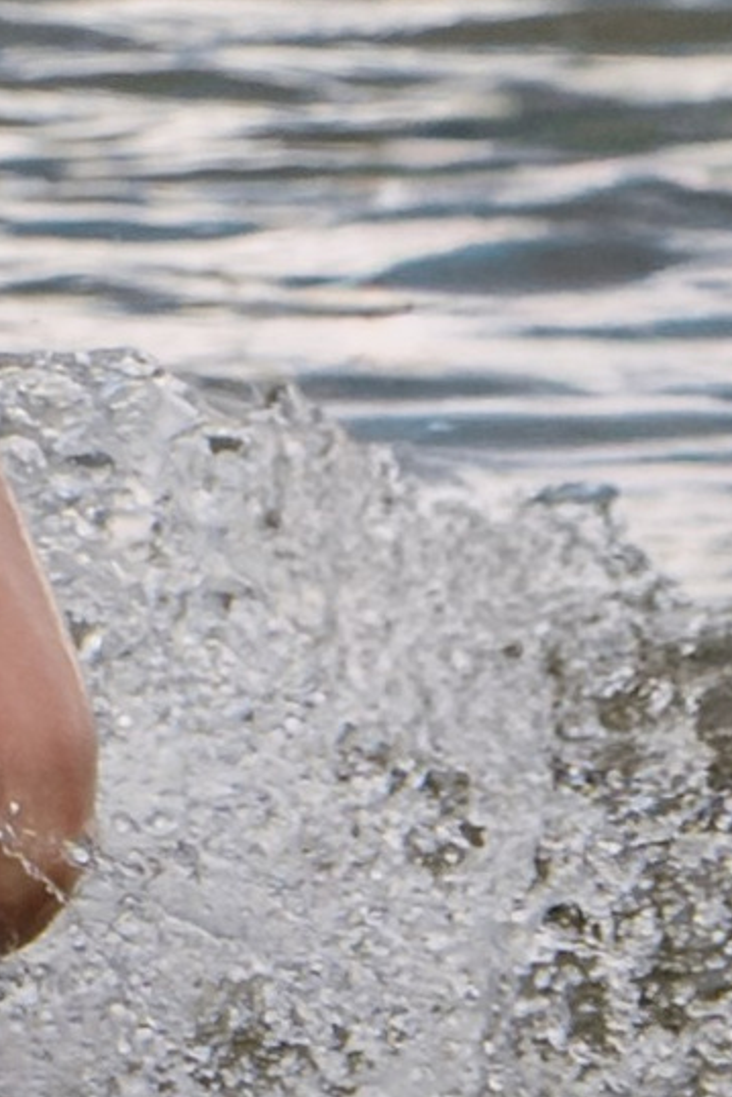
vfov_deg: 0.3
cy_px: 387
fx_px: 197193
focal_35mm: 6470
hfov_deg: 0.2
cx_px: -797
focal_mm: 600
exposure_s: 1/1600
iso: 320
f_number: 6.3
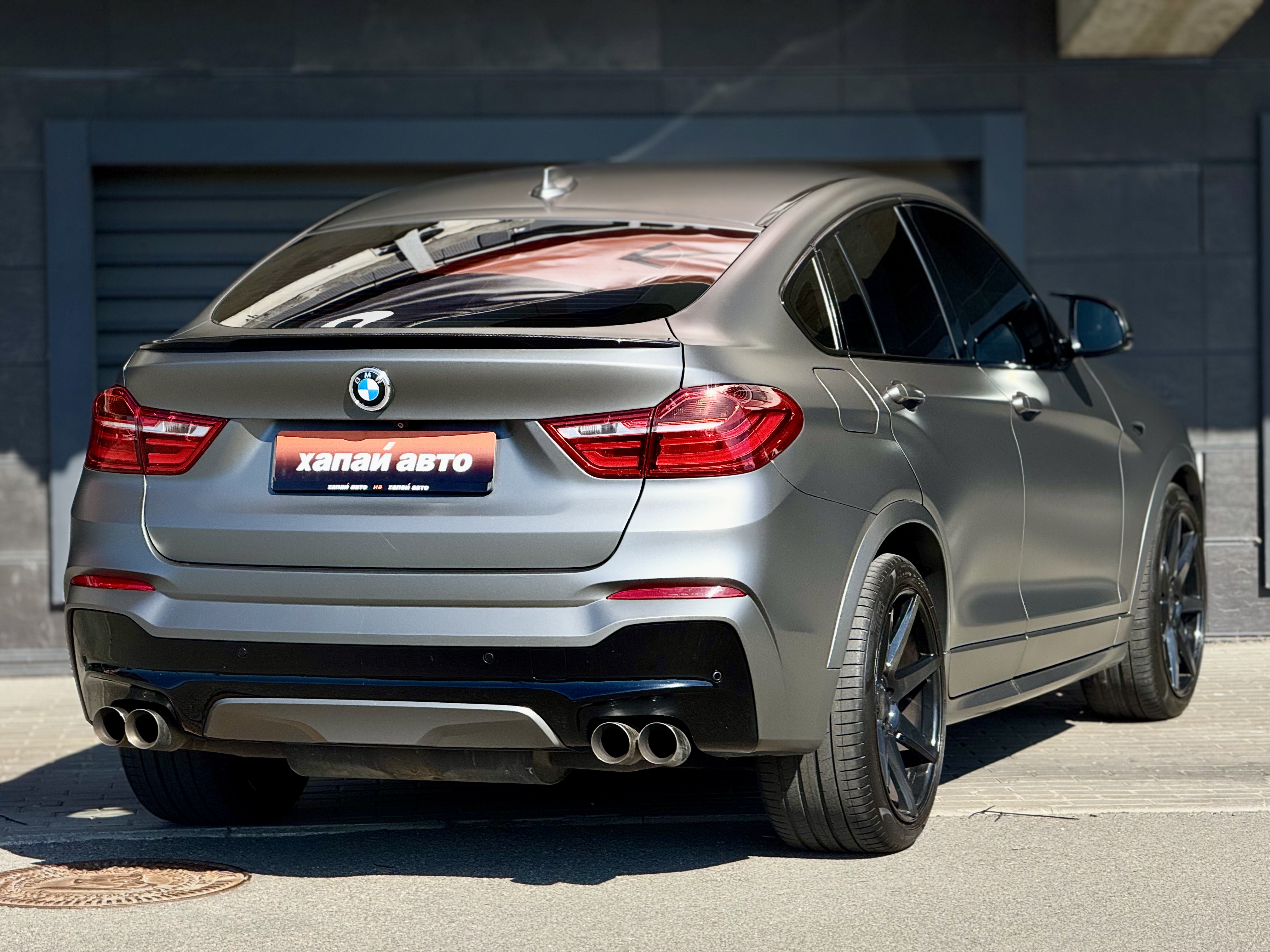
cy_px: 476
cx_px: 635
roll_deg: +0.8
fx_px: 4403
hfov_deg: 16.4
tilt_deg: -1.8
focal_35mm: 120
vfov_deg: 12.3
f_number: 2.8
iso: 50
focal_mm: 15.66
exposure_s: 1/1916
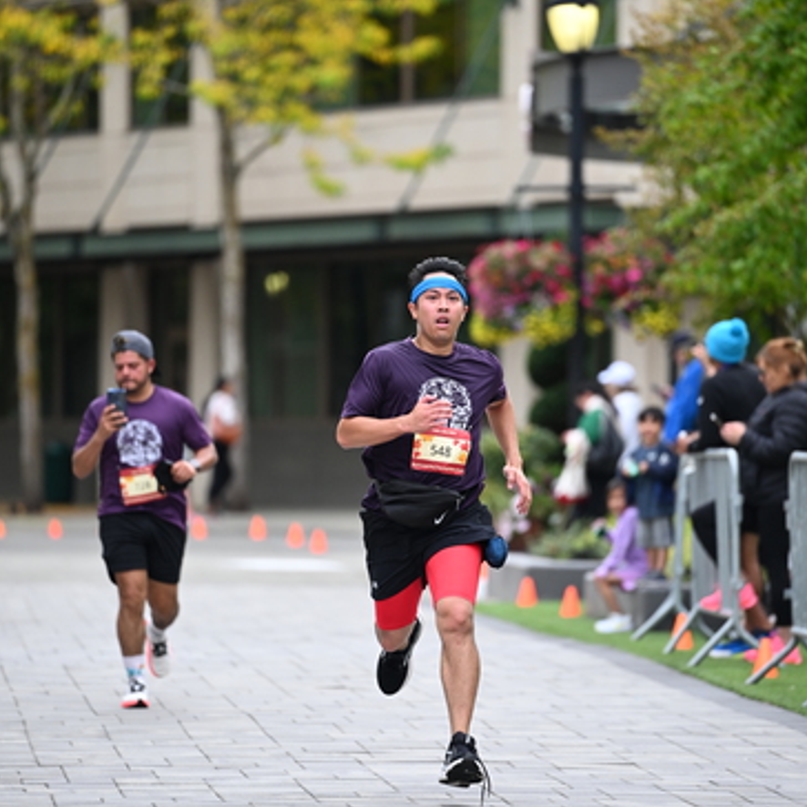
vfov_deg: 6.8
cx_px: 402
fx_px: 6779
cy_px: 401
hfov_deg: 6.8
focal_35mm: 257
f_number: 2.8
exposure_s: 1/2000
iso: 640
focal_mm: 200
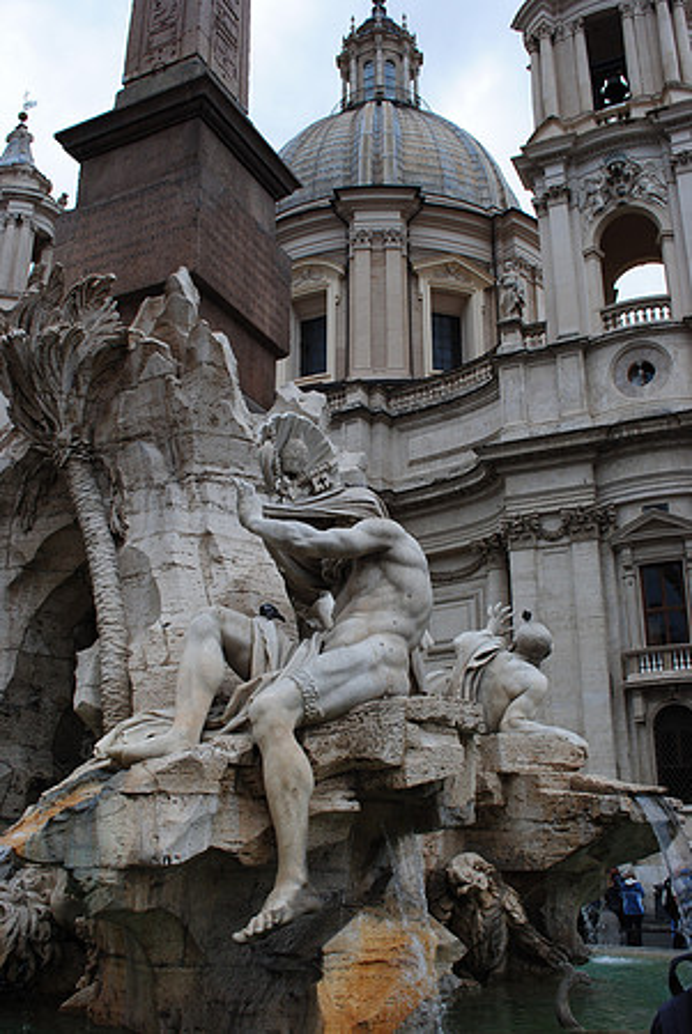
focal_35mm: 36
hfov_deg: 37.0
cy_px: 517
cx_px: 346
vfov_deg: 53.1
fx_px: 1036
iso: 200
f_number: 10
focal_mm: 24
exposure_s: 1/250
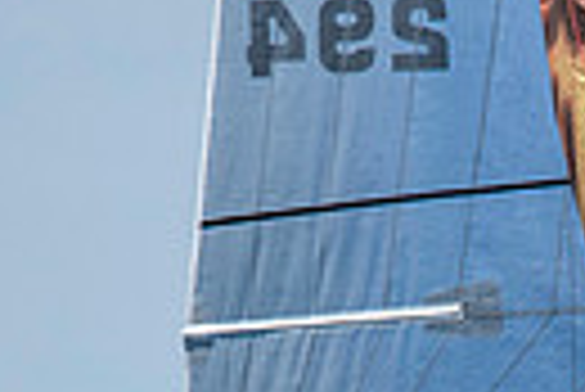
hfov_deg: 1.0
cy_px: 840
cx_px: 788
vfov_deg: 0.7
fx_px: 34081
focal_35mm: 2095
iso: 320
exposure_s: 1/2500
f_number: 5.6
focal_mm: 300
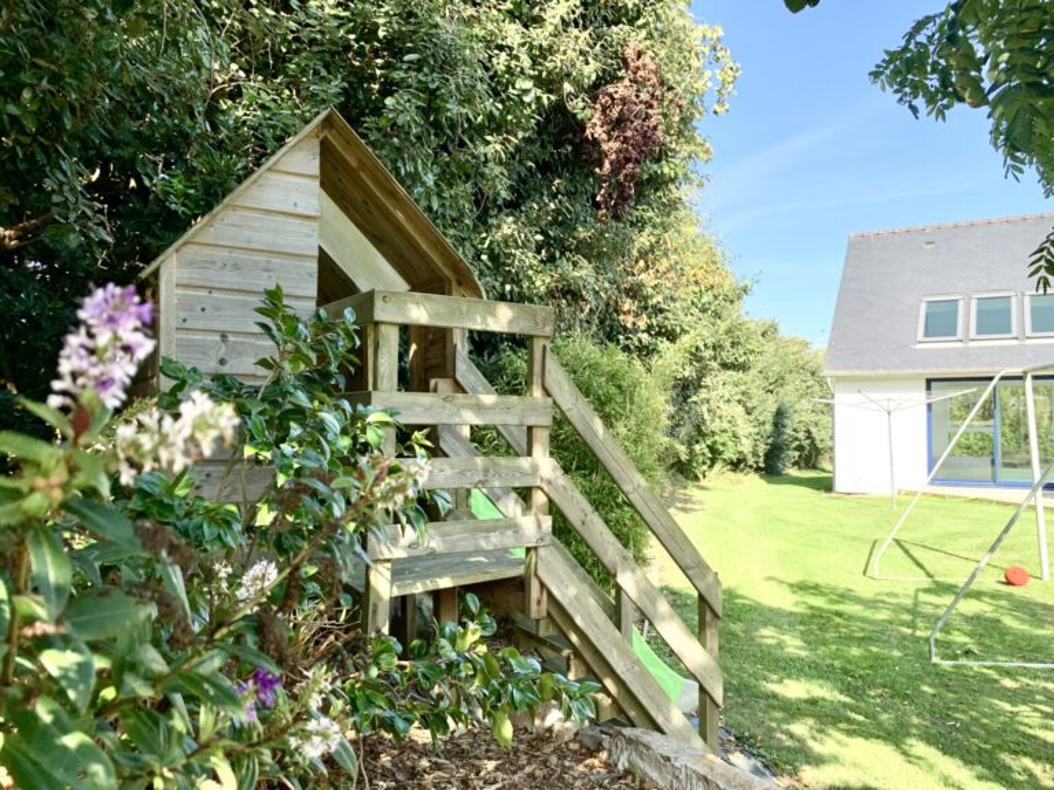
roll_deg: +0.4
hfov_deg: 67.3
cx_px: 527
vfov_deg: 53.1
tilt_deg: +0.9
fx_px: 792
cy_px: 395
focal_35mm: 26
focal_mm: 4.25
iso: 25
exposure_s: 1/415
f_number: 1.8
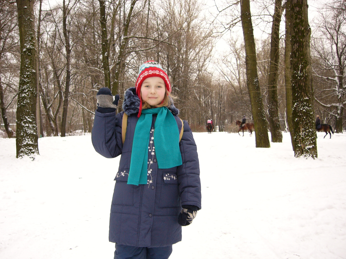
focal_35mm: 35
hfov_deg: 52.6
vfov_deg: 40.7
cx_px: 173
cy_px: 130
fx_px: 350
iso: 100
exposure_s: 1/125
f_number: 2.8
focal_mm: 5.8
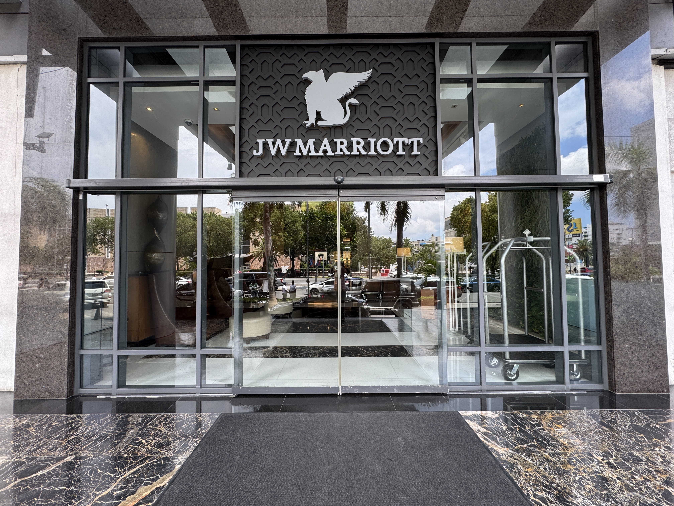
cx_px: 337
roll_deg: -0.4
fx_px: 273
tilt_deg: +0.4
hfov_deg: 102.1
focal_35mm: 14
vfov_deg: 85.7
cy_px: 253
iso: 40
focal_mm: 2.22
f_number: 2.2
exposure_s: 1/122
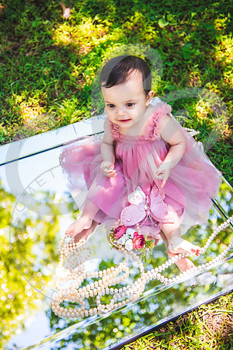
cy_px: 175
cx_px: 116
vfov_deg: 46.4
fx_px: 408
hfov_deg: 31.9
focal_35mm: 42
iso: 100
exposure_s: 1/200
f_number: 2.8
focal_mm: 42
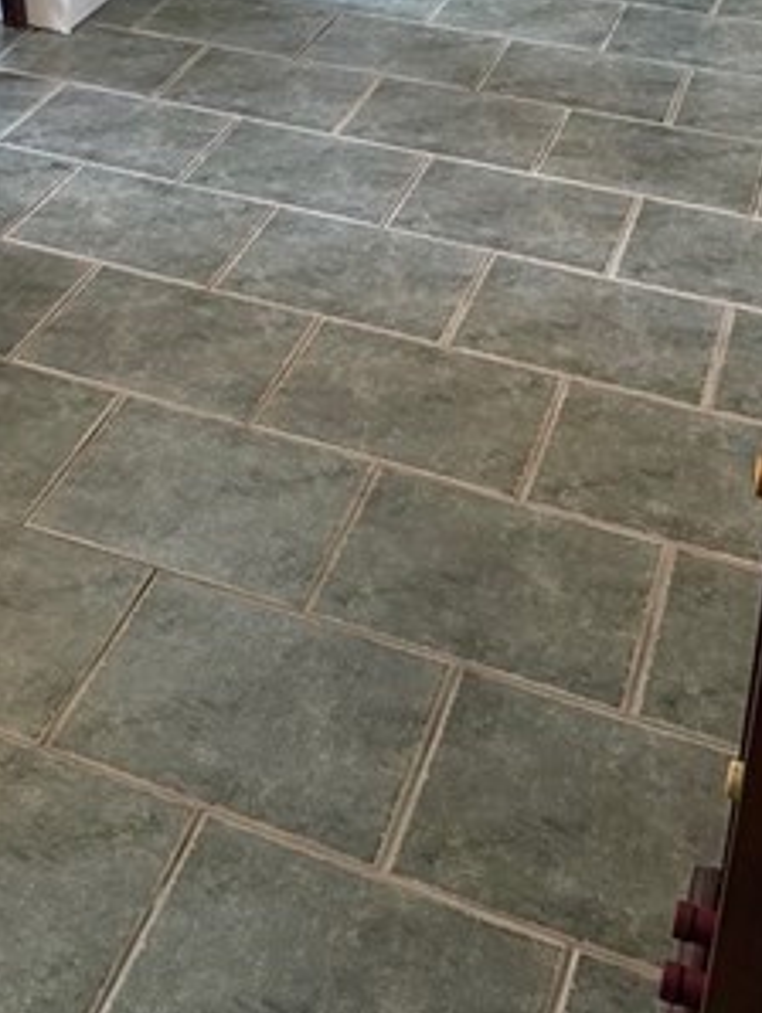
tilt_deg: -15.6
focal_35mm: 67
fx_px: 1964
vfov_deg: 26.5
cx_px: -143
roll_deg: +0.0
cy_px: -122
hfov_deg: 20.6
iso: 100
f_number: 1.6
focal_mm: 5.1
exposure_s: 1/60
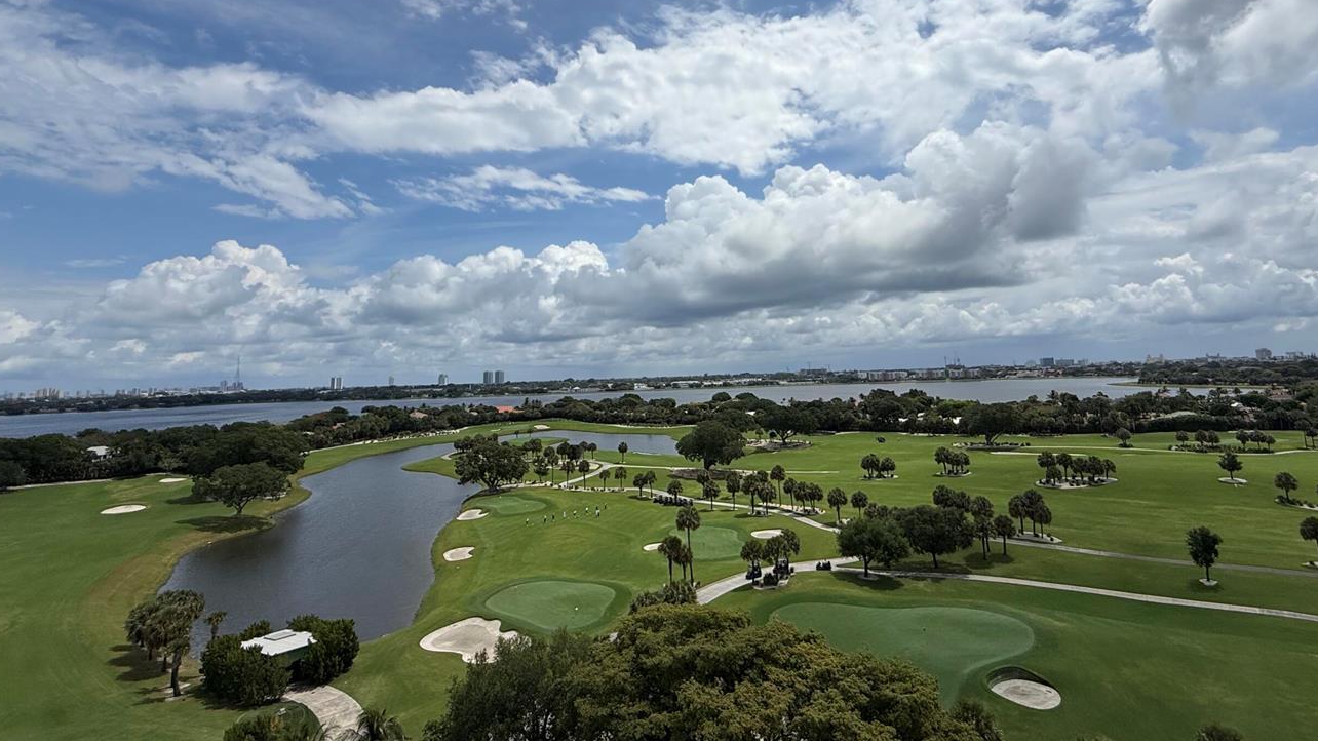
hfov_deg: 89.4
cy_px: 274
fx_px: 664
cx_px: 714
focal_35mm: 19
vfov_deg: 57.6
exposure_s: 1/6173
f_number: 2.2
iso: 40
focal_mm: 2.22
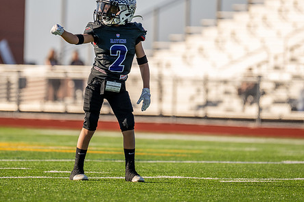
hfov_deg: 4.7
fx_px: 3689
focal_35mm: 437
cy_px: 69
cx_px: 118
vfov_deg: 3.1
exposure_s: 1/1250
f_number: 2.8
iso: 100
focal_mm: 200
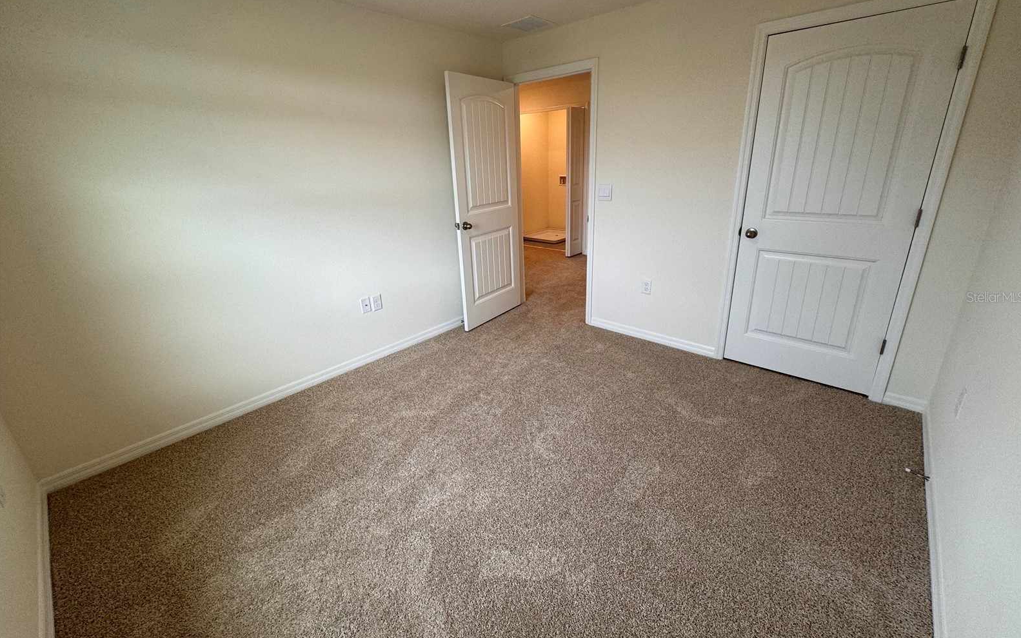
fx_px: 417
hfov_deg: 101.5
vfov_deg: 74.7
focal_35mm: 15
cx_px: 511
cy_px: 297
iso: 100
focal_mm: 2.22
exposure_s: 1/120
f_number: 2.2
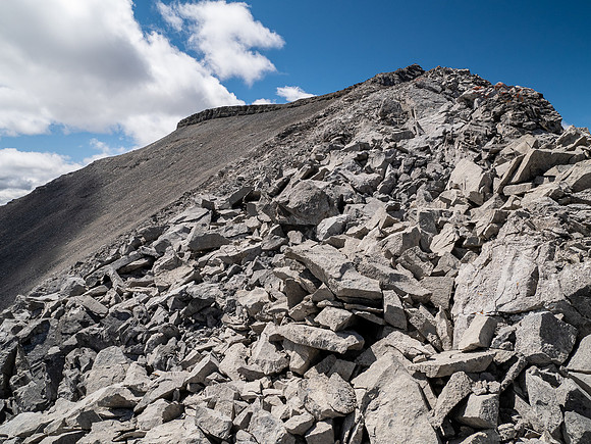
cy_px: 222
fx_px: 410
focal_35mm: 24
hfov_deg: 71.6
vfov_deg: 56.8
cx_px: 296
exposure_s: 1/250
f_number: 8
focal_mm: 12
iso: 200
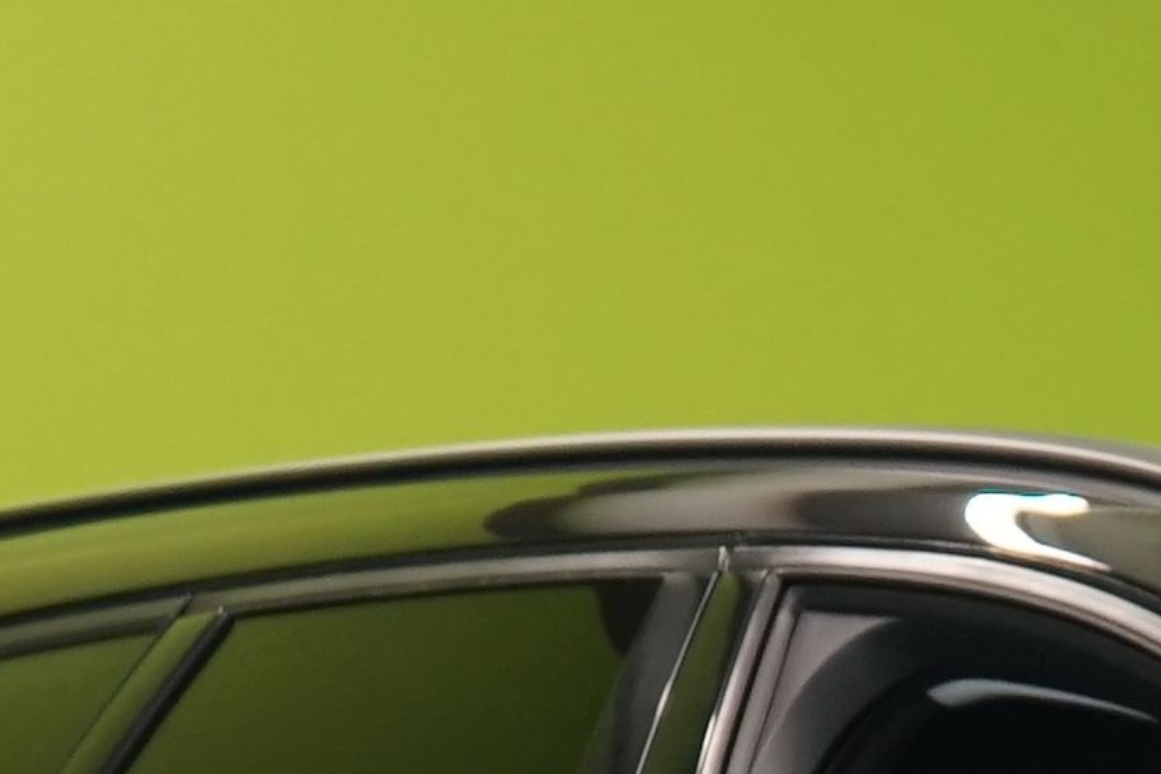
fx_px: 9545
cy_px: 1871
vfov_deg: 4.5
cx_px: 2624
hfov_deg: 6.7
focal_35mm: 296
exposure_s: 1/30
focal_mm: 41
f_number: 4.5
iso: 800
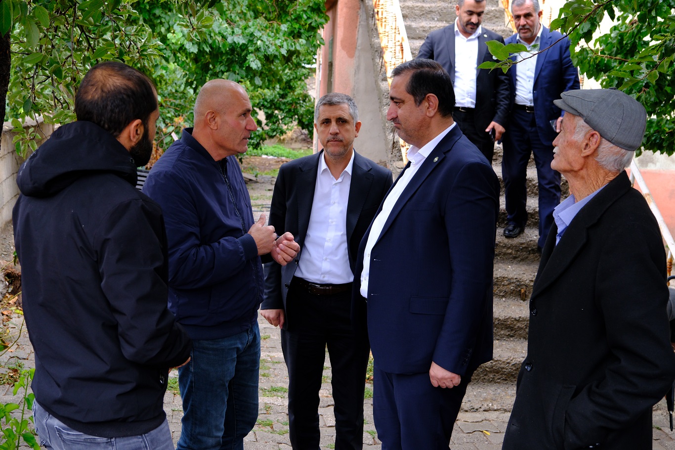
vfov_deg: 30.5
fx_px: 825
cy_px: 225
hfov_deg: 44.5
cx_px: 338
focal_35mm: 44
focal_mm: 29.2
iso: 800
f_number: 4.5
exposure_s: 1/60
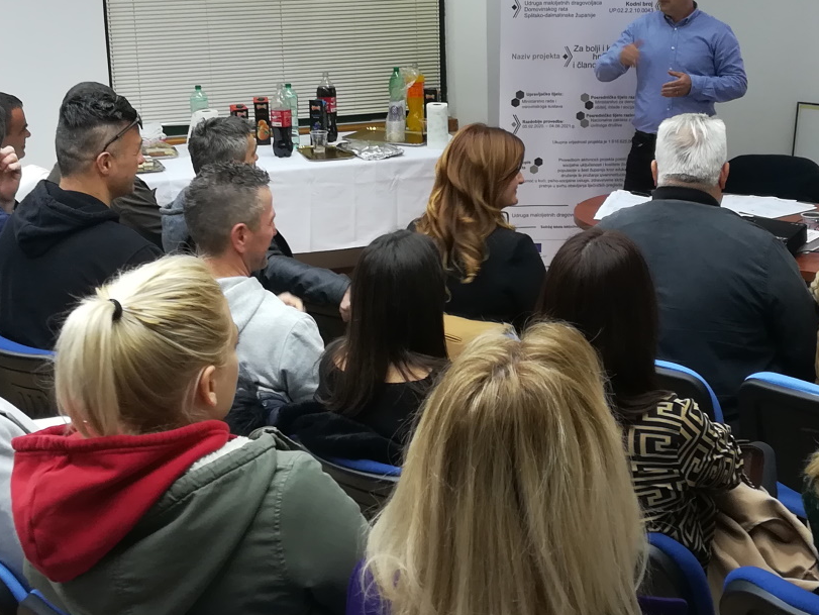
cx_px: 487
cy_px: 241
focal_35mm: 61
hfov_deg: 31.6
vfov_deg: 24.0
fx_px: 1444
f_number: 2.2
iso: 80
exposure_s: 1/33.3
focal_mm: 3.83
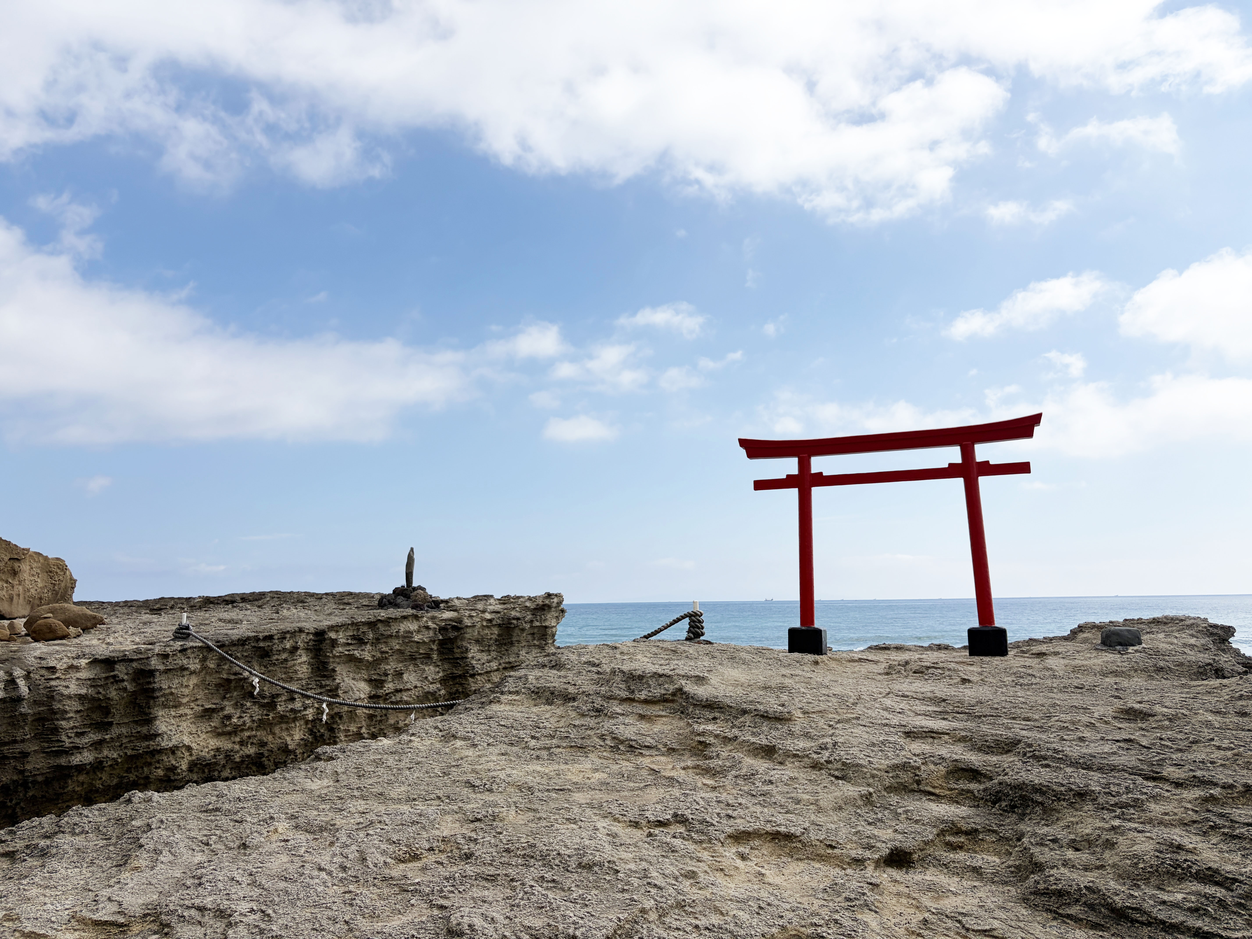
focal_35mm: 26
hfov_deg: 67.3
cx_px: 626
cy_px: 470
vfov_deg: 53.1
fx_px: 940
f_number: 1.6
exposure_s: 1/8850
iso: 50
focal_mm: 5.96
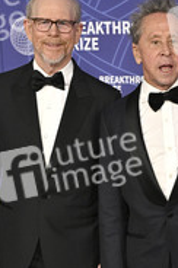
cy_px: 240
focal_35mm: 100
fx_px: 744
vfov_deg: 20.1
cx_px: 109
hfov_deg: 13.6
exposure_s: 1/320
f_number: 4
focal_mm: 46
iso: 2000
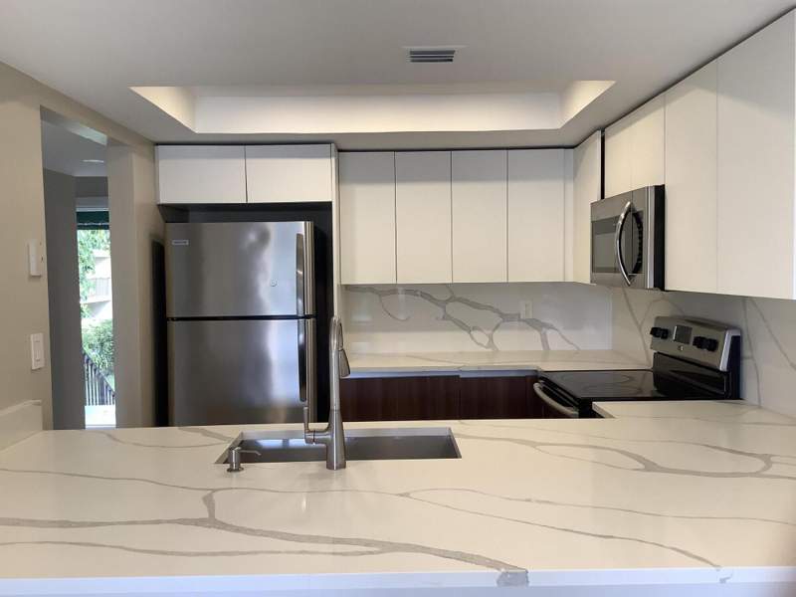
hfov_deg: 58.4
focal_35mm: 31
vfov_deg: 45.4
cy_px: 298
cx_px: 398
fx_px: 713
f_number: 2.4
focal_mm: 3.3
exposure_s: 1/60
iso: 100
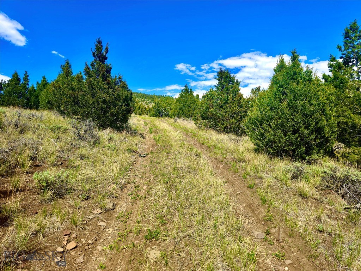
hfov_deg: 73.9
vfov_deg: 58.9
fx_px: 240
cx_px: 180
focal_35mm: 23
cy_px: 136
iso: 12
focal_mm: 6.3
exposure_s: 1/321
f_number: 1.7
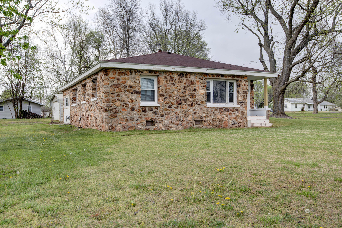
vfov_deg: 37.9
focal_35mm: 35
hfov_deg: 54.4
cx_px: 171
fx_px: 333
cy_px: 114
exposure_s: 1/50
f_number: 6.3
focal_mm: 35
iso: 100
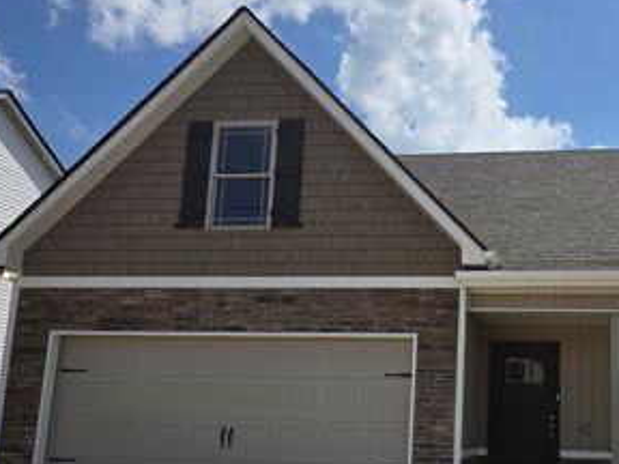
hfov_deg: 45.0
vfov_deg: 35.6
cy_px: 308
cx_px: 475
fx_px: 715
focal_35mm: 40
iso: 64
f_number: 1.8
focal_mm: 5.4
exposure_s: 1/7891
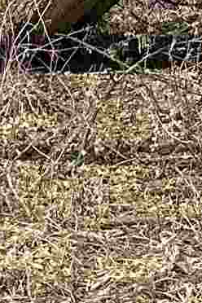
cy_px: 217
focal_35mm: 206
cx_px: -946
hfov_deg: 4.9
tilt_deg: -2.8
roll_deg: +1.2
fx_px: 1734
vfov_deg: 10.0
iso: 80
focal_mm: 6.86
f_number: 1.78
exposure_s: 1/1393
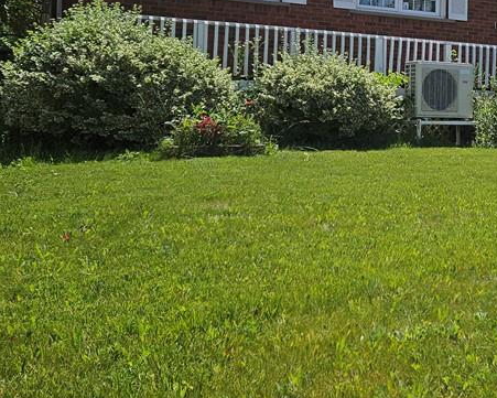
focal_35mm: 51
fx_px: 750
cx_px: 475
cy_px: 73
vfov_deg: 29.0
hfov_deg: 34.0
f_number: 1.8
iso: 25
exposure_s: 1/3117
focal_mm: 5.4
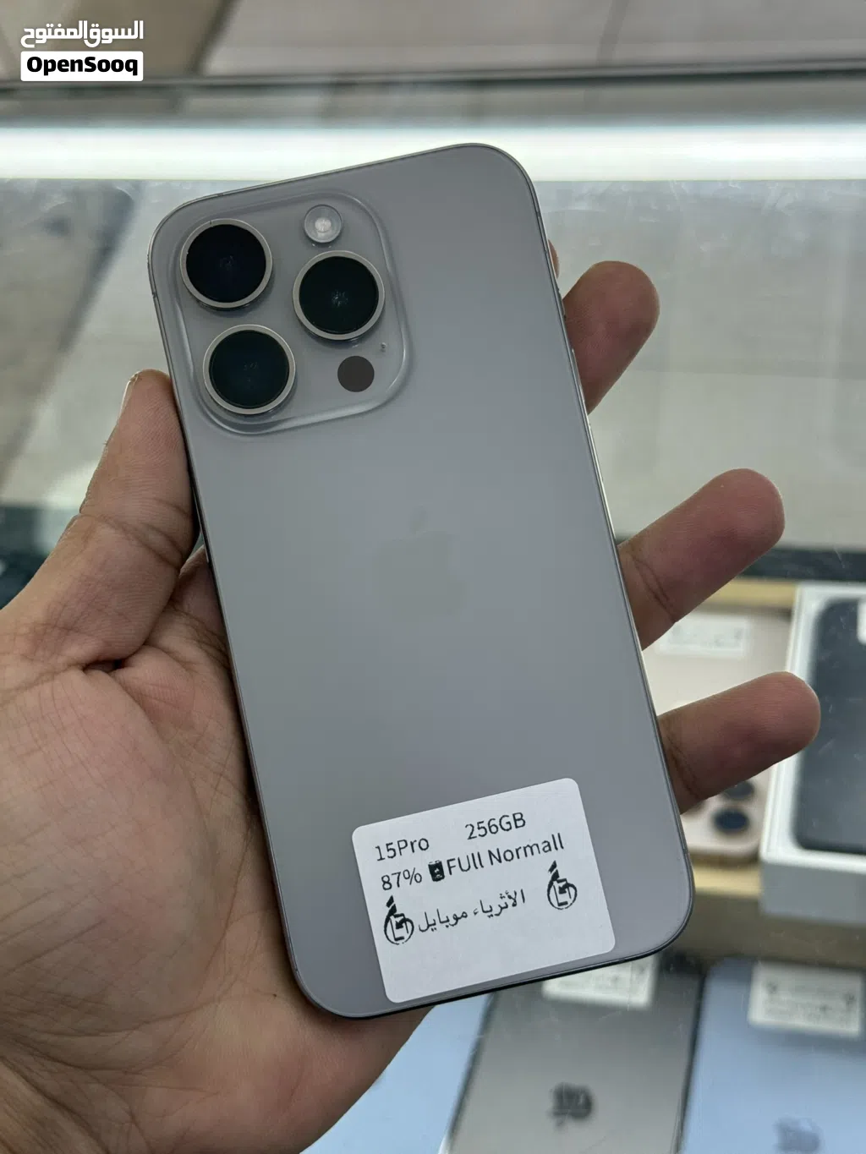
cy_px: 577
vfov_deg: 39.7
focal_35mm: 48
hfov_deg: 30.3
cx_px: 433
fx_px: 1601
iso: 80
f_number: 1.78
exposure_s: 1/490
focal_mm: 6.76
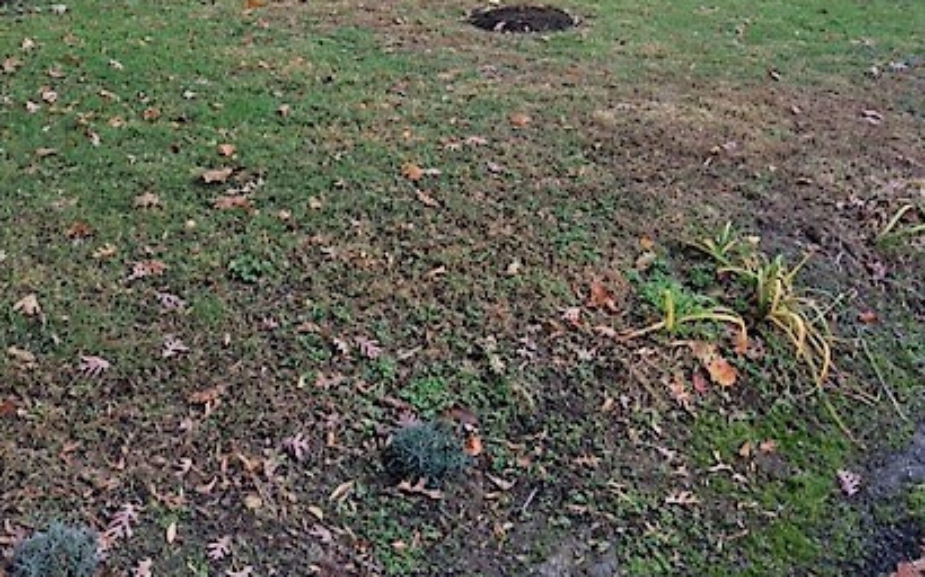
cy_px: -23
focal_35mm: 48
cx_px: 453
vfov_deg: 25.3
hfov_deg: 41.8
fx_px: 1210
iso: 40
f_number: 2.2
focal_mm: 4.15
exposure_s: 1/120
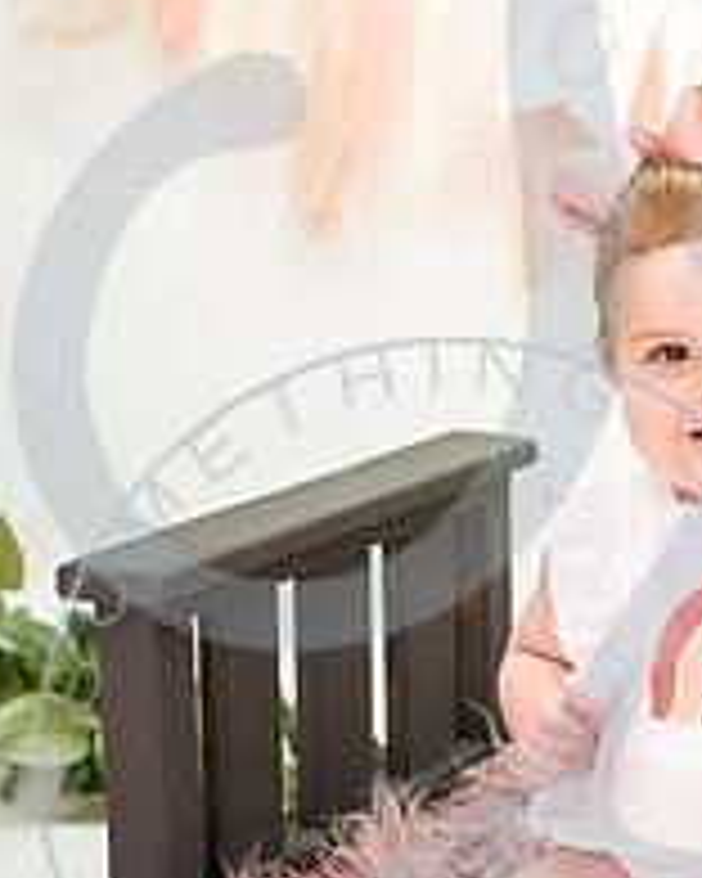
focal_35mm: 104
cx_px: 657
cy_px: 414
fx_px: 2701
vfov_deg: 18.5
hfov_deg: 14.6
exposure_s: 1/200
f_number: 2.8
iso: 160
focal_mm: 48
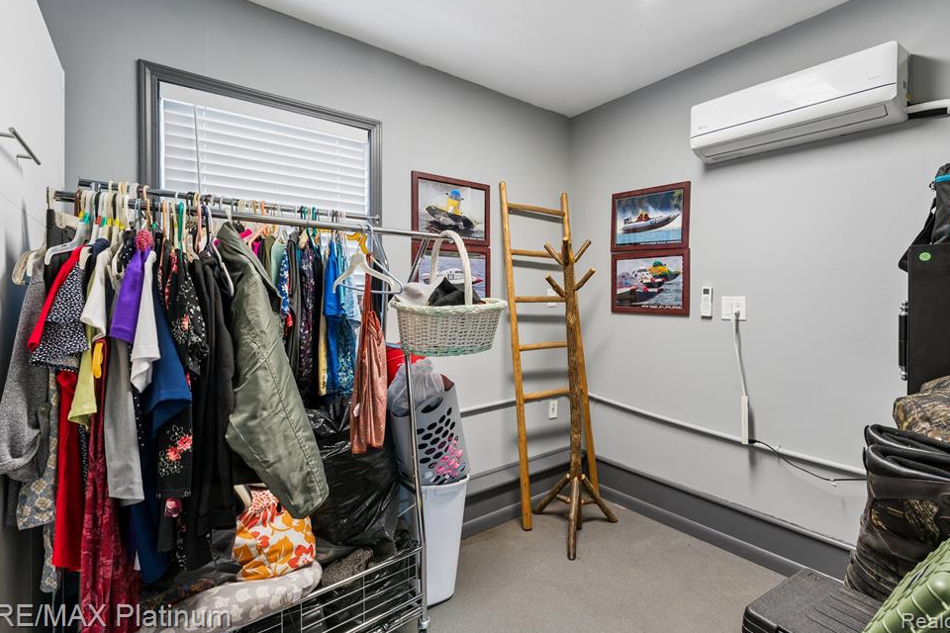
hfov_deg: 93.7
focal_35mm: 17
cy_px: 300
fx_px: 445
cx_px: 495
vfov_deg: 70.9
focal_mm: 15.8
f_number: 13
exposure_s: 1/2.5
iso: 400
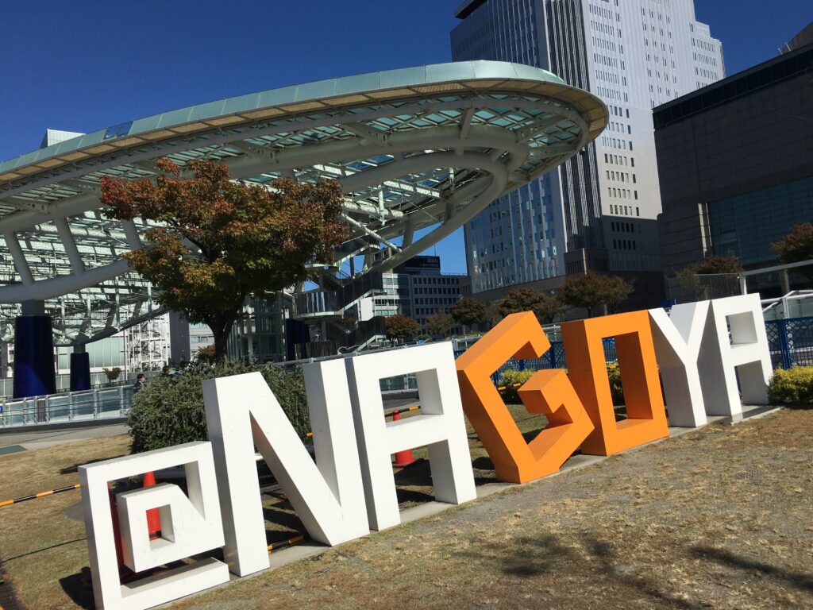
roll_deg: +3.8
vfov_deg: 48.2
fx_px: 681
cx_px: 406
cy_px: 305
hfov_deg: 61.7
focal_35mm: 29
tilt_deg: +5.3
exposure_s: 1/4274
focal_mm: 4.15
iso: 25
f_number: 2.2
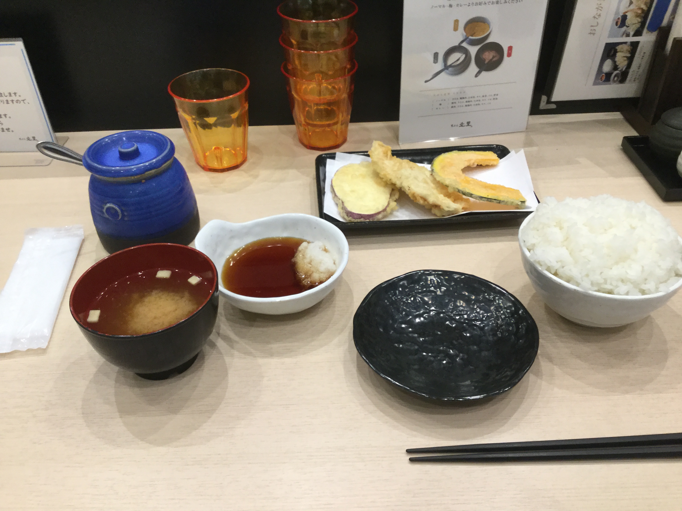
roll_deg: +0.7
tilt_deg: -38.2
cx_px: 341
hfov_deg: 58.4
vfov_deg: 45.4
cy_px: 256
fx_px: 611
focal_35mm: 31
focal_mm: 3.3
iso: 40
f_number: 2.4
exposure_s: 1/30
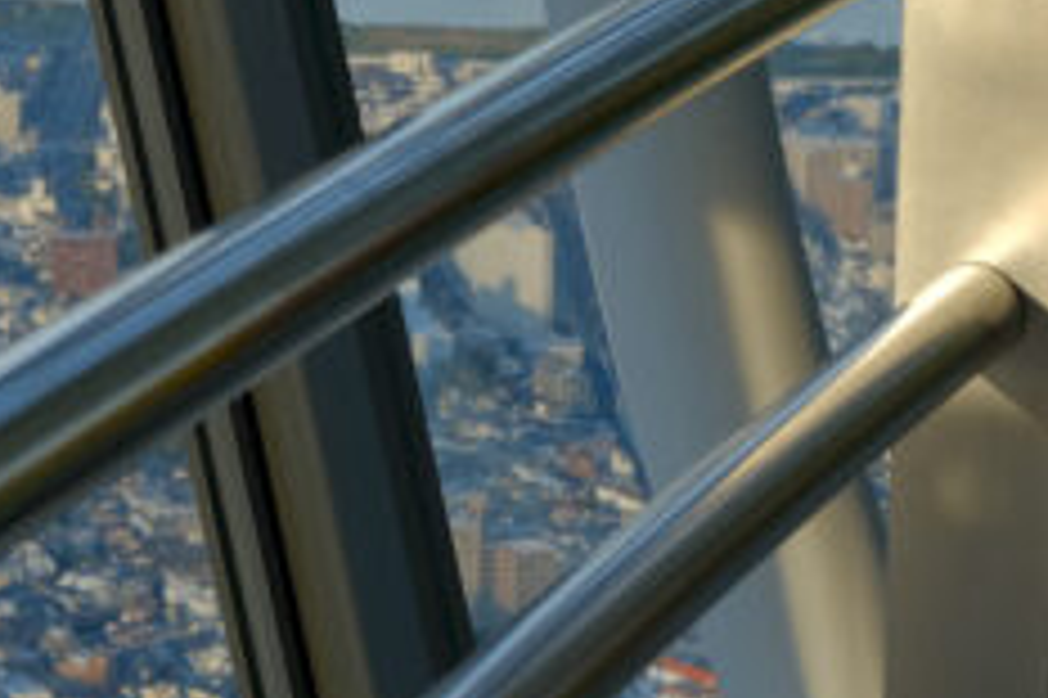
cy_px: -484
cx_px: 225
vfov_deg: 7.0
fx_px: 5585
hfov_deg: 10.7
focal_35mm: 192
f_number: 8
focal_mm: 37.4
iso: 200
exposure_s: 1/125
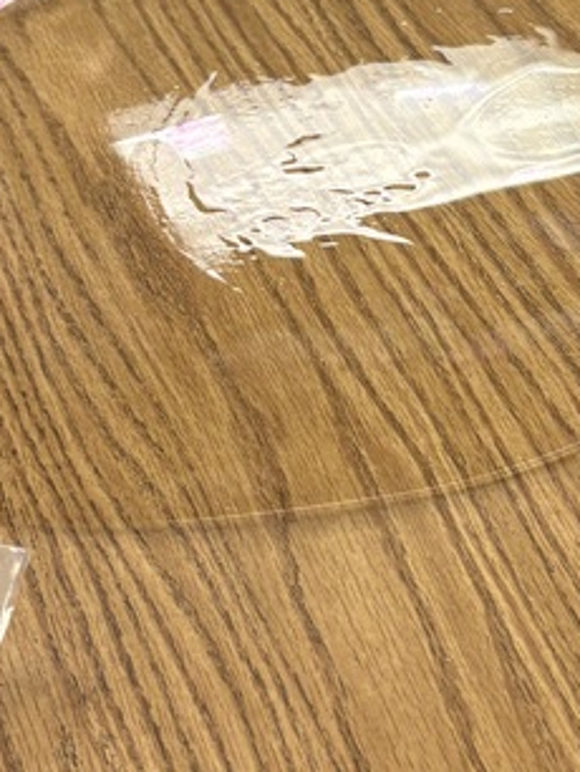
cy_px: 209
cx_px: 610
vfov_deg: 22.3
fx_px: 1941
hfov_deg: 16.6
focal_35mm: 87
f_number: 1.6
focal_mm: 5.96
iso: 64
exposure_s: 1/60
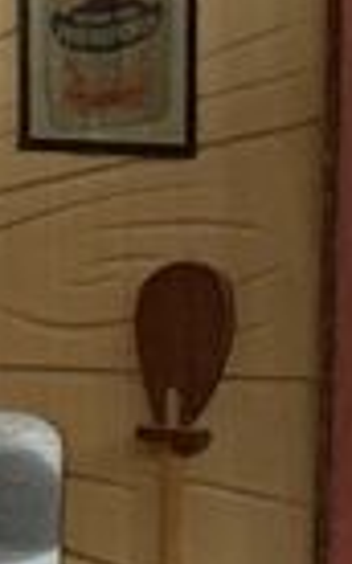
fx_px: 2507
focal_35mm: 163
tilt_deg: -3.1
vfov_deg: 12.8
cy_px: 427
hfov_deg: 6.8
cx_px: -874
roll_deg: +1.2
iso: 320
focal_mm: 4.25
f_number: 1.8
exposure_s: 1/30
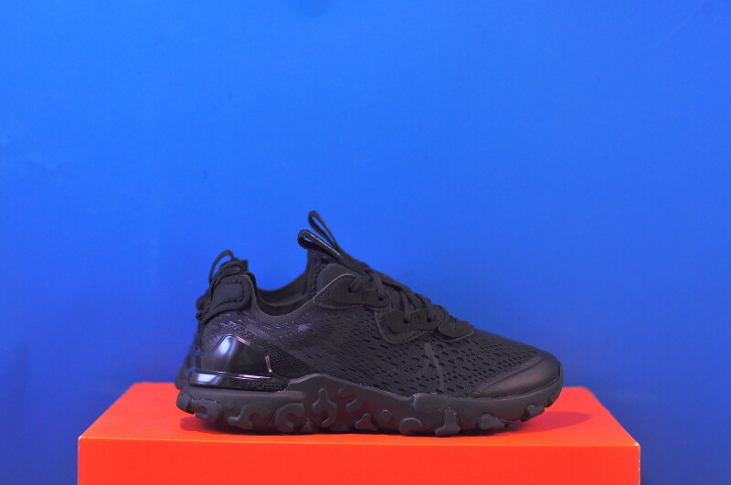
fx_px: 1521
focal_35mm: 75
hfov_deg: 27.0
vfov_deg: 18.1
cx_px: 366
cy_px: 242
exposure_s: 1/320
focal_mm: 50
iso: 250
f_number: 2.5
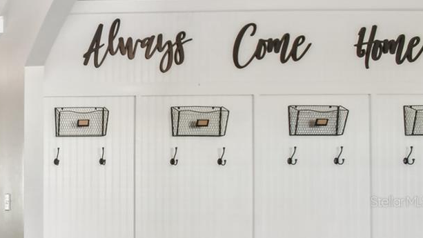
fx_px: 460
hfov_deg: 35.1
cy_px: 201
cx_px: -120
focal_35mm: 41
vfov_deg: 28.2
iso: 100
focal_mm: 10
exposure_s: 1/6
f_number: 7.1
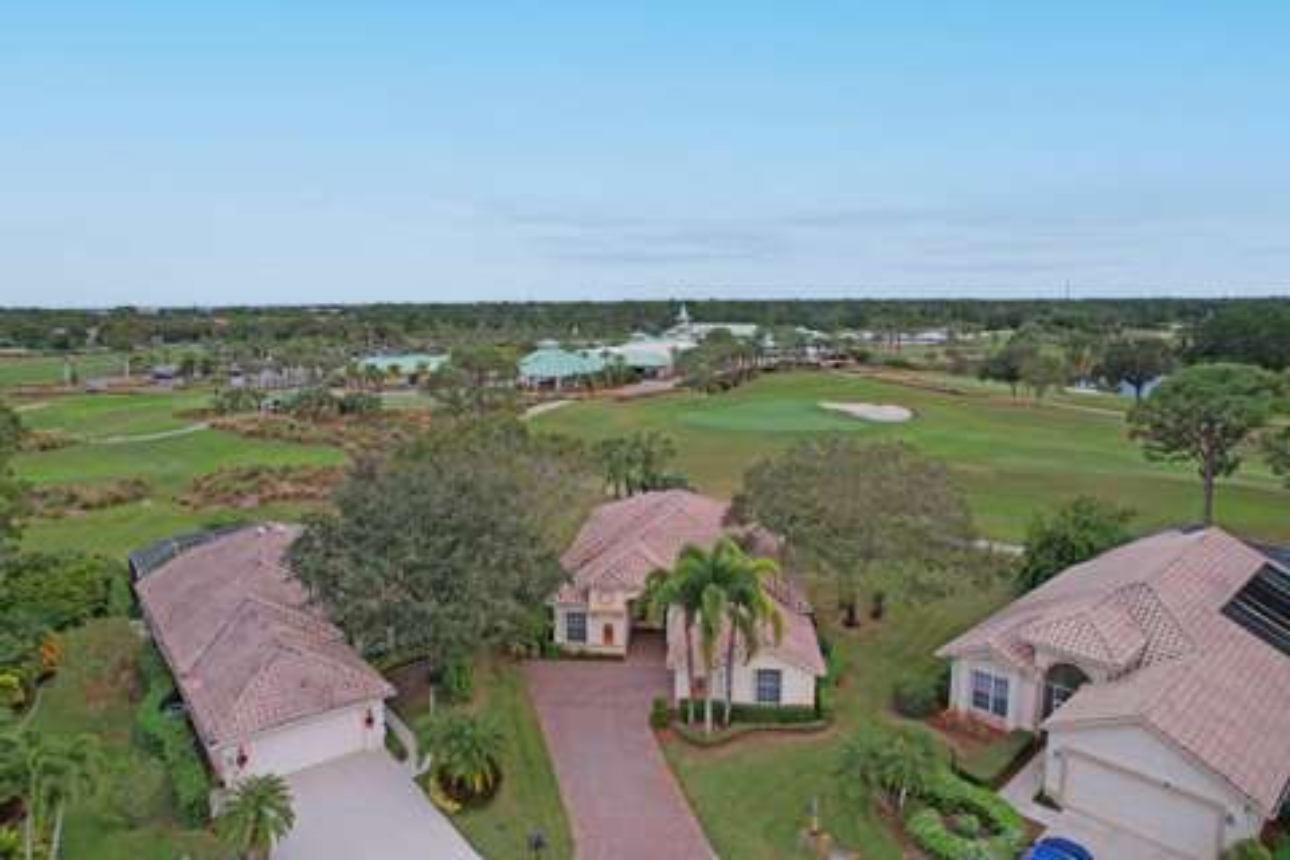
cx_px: 645
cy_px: 430
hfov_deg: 78.6
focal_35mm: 22
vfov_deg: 57.2
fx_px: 788
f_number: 2.8
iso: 110
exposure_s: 1/1250
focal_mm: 8.38
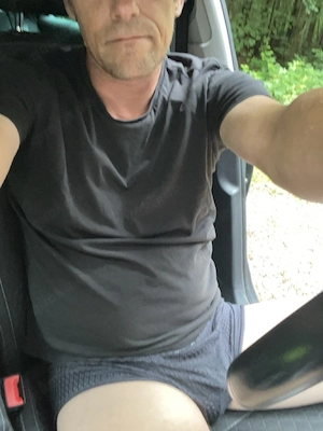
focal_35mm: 30
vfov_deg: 60.0
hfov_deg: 46.8
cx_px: 162
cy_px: 216
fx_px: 373
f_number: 2.2
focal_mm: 2.71
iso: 320
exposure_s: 1/60
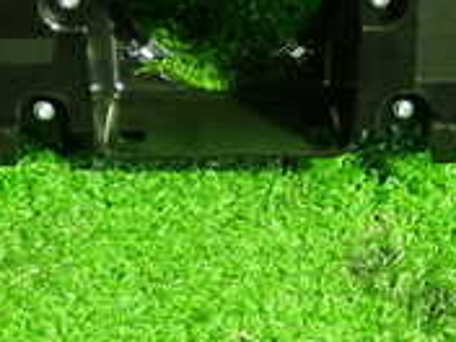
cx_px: 228
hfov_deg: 16.0
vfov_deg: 12.0
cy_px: 41
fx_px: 1620
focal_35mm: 123
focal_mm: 6.37
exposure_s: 1/30
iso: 800
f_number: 2.5
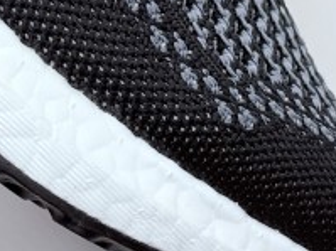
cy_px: 116
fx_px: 999
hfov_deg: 18.9
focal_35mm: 103
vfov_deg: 14.3
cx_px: 261
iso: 64
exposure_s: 1/549
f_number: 1.78
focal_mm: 6.76
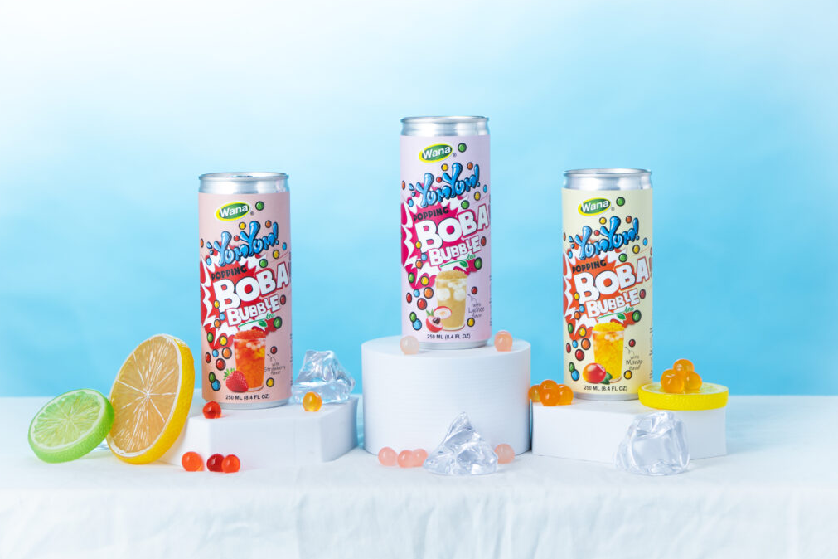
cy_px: 277
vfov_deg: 17.6
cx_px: 419
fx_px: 1804
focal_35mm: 78
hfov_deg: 26.2
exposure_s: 1/25
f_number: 4
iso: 100
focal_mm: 51
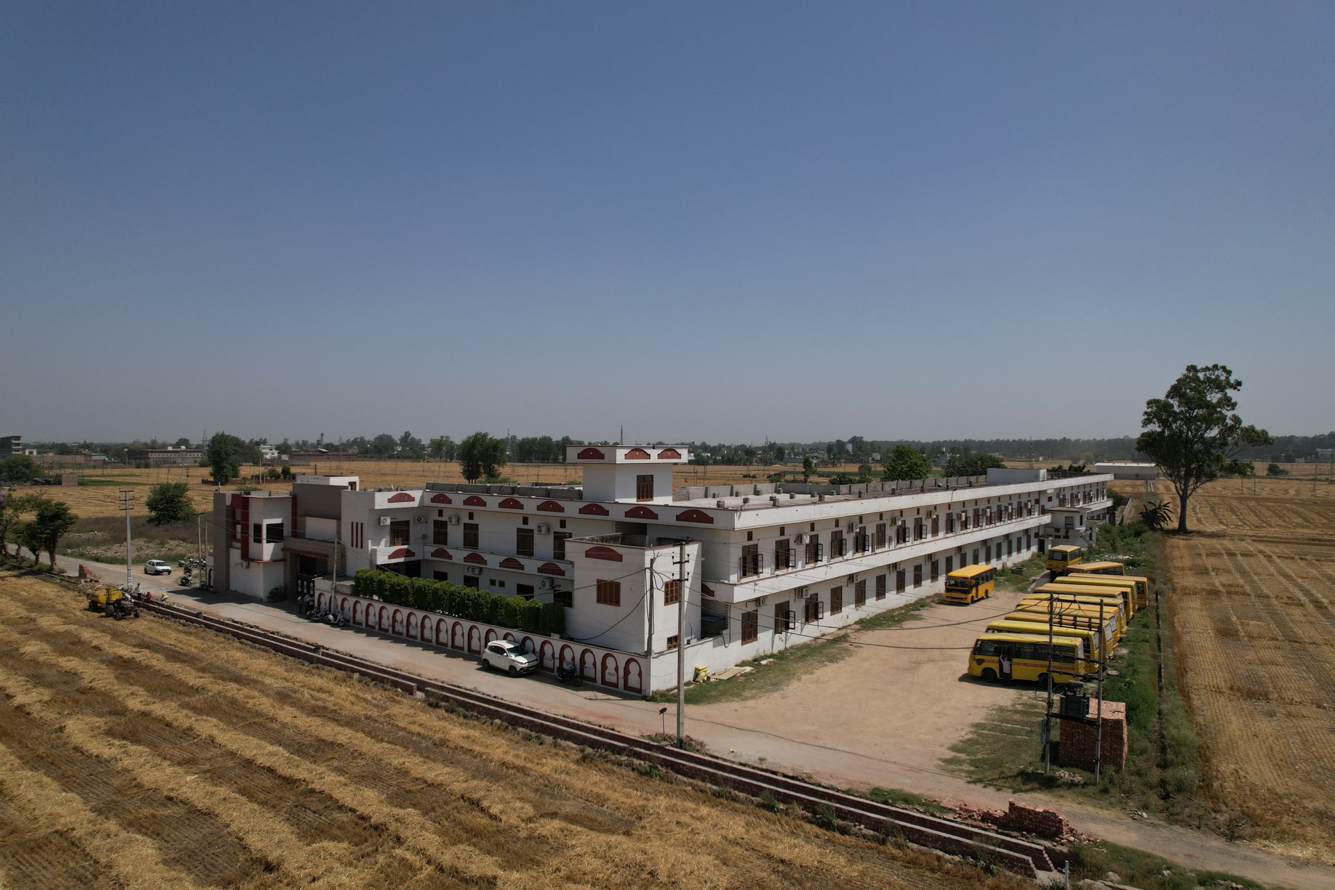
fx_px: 816
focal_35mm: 22
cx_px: 668
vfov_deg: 57.2
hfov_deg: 78.6
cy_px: 445
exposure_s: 1/1250
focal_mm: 8.38
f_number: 2.8
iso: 100
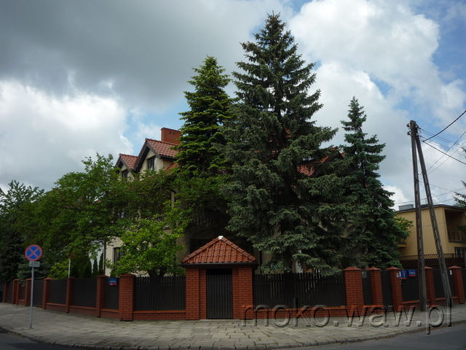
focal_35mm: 32
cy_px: 175
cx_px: 233
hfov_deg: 56.8
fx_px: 431
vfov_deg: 44.2
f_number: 5
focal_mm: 5.2
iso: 100
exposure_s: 1/400
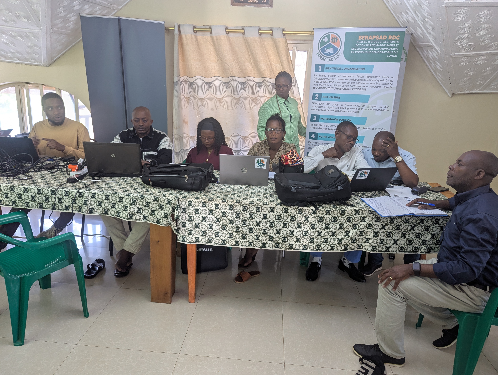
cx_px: 249
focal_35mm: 24
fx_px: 346
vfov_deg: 56.9
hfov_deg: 71.5
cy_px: 188
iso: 144
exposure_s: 1/23.8
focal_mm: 6.81
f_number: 1.85
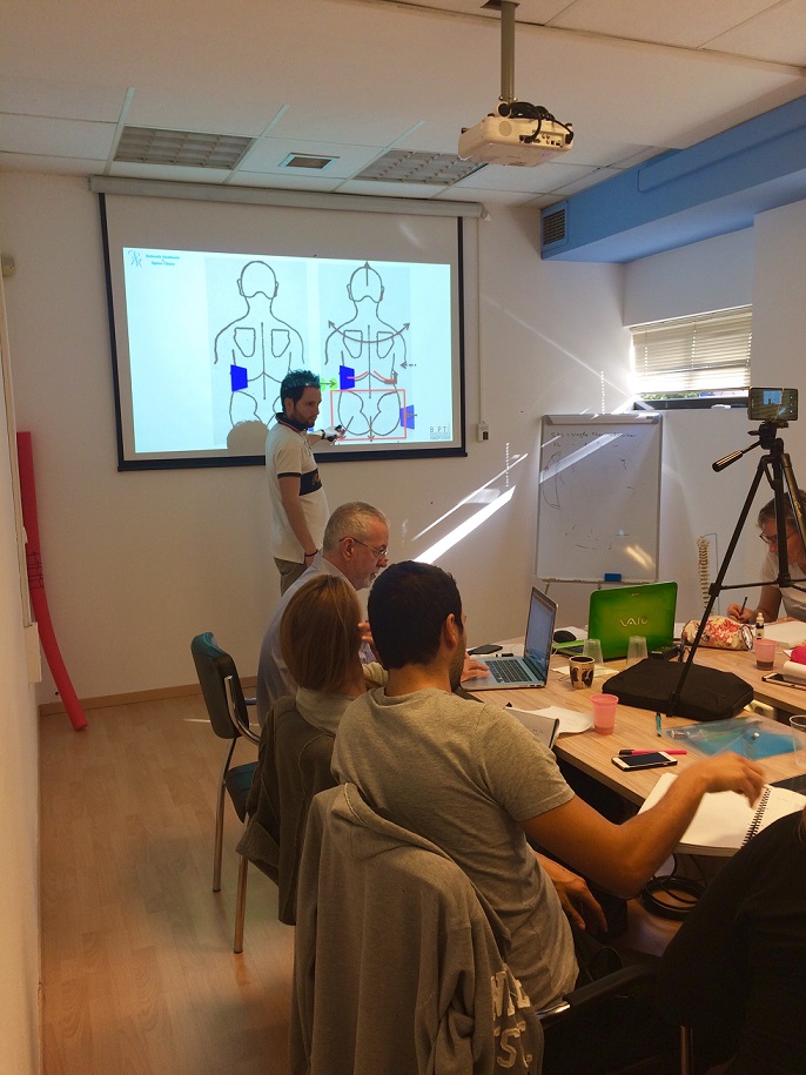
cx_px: 403
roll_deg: +2.8
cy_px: 538
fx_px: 901
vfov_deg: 61.7
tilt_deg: -9.0
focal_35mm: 29
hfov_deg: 48.2
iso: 40
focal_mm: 4.15
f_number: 2.2
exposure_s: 1/50
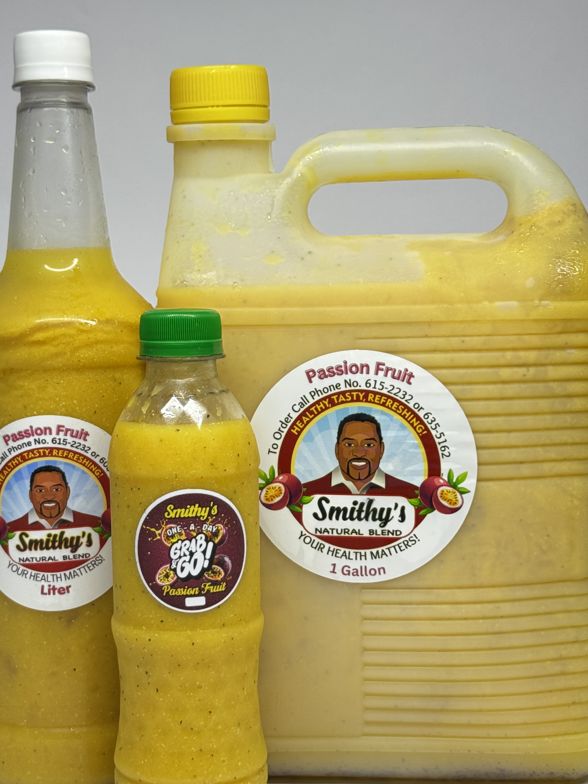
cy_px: 427
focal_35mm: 68
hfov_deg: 21.6
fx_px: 1540
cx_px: 251
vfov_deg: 28.5
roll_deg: +2.0
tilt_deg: -5.0
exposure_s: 1/60
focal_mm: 6.76
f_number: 1.78
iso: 100
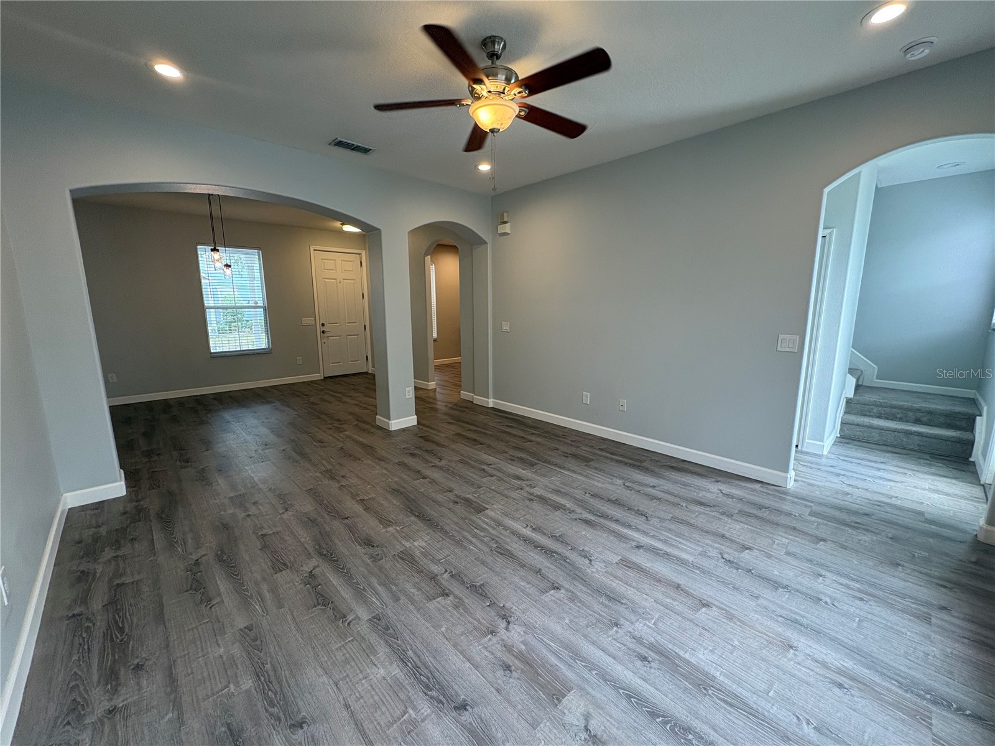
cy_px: 373
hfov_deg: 102.1
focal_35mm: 14
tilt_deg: -9.5
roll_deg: +0.2
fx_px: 402
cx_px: 498
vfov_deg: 85.7
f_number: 2.2
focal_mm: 2.22
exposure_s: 1/120
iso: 200
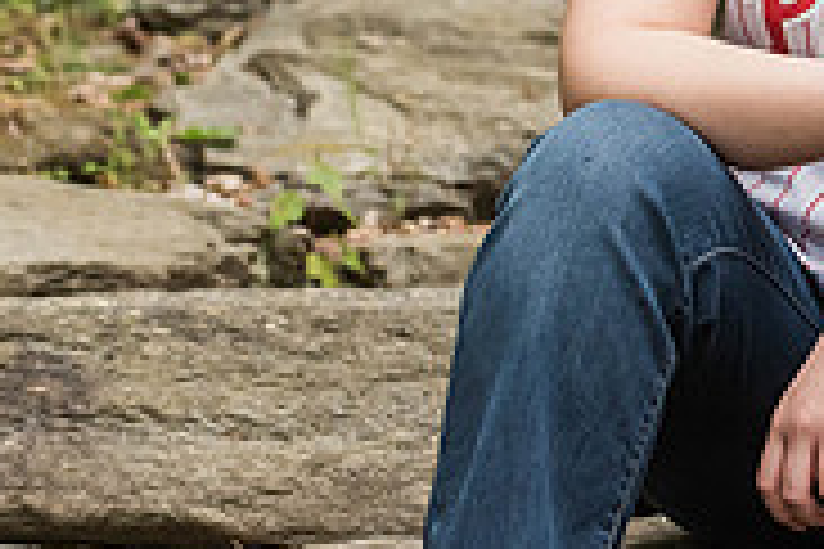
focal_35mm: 426
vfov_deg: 3.2
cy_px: -280
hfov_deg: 4.8
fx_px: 9750
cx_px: 1161
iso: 2000
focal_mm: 125
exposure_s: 1/1250
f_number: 4
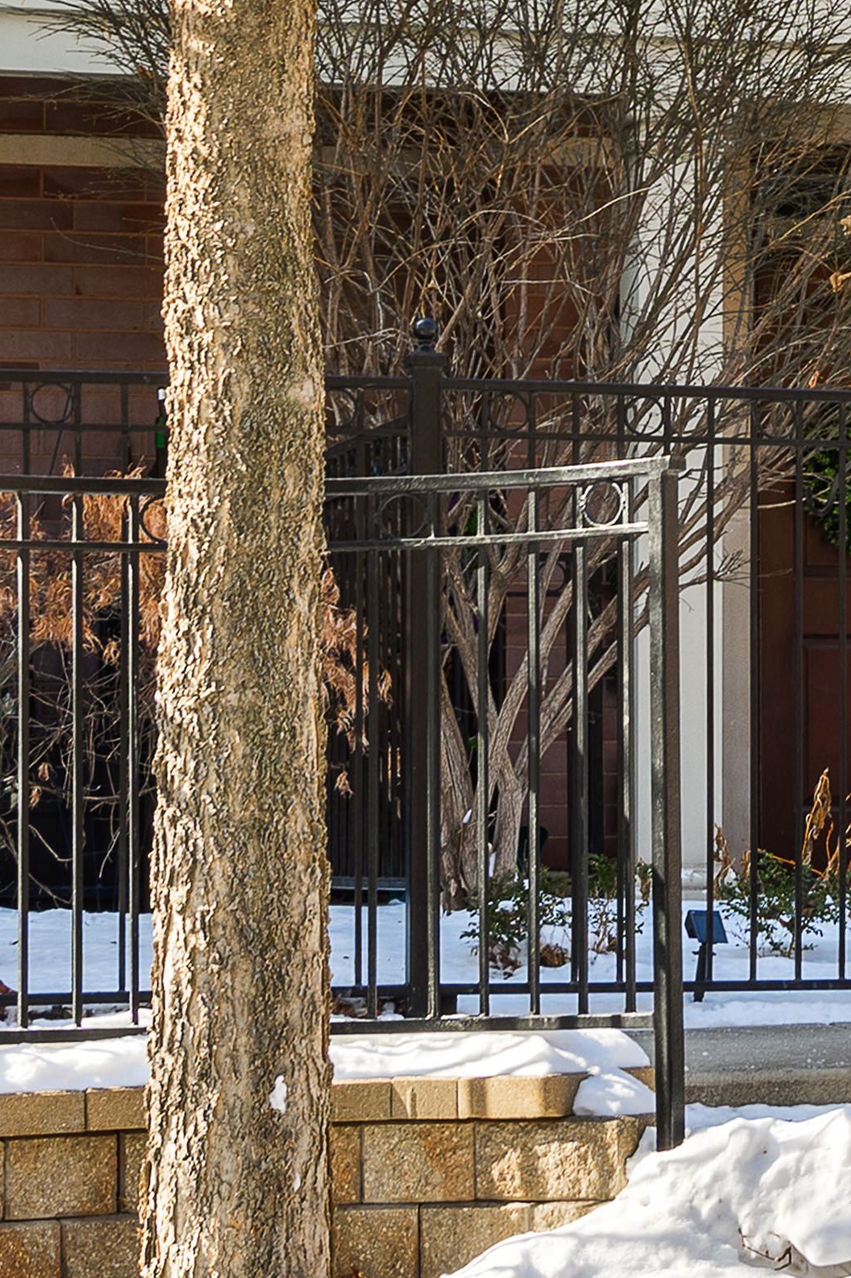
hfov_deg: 11.5
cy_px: -799
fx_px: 4082
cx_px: 1229
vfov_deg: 15.9
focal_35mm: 115
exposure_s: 1/40
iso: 100
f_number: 9
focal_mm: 22
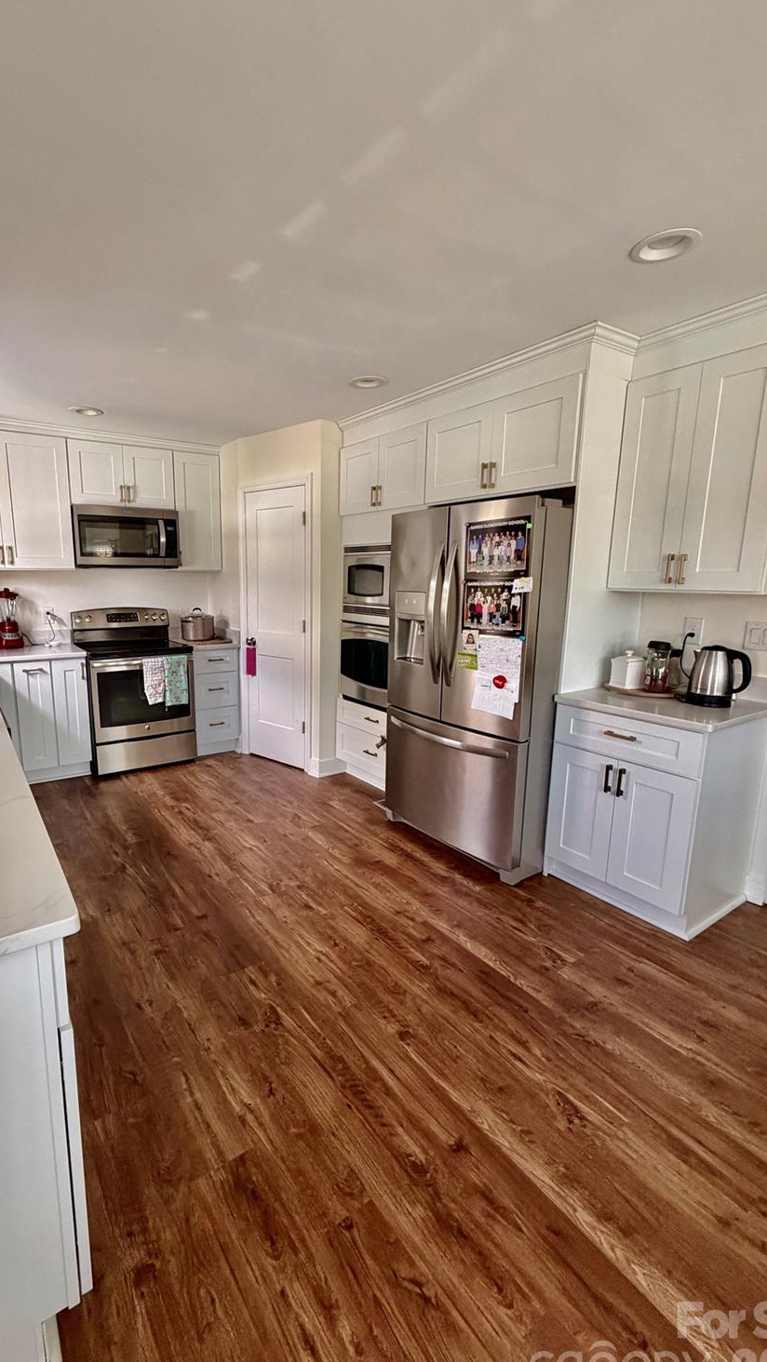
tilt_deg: -10.0
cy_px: 690
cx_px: 308
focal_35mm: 16
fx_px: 578
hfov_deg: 66.5
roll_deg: +0.5
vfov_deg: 99.4
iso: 320
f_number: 2.2
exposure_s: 1/112
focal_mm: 2.22
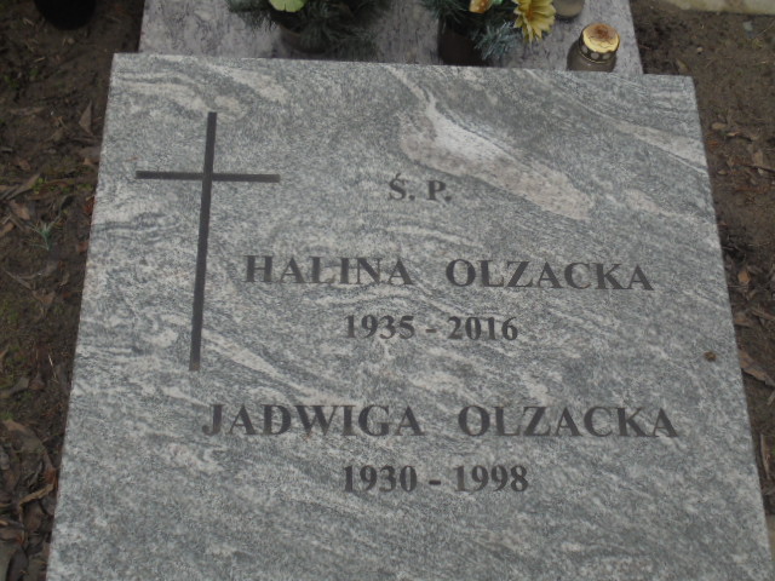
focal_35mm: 38
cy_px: 290
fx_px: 851
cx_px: 388
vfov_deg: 37.7
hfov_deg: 49.0
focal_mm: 6.9
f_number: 4.2
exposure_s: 1/500
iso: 100
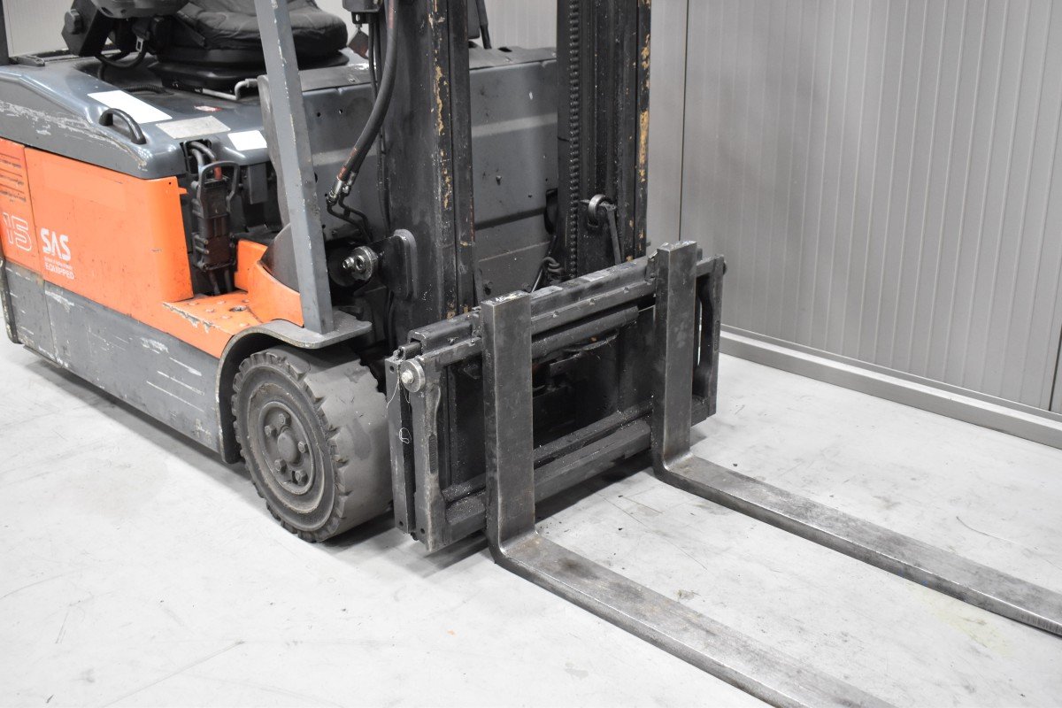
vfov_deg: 33.0
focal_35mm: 40
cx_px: 531
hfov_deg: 47.9
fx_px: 1195
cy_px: 354
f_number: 4.5
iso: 1600
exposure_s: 1/25
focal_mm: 27
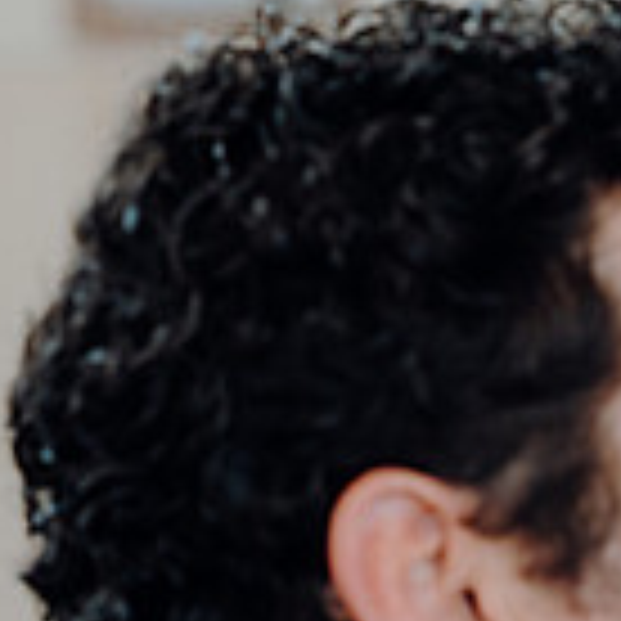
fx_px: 7449
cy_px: 601
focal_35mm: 367
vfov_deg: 4.8
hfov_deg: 4.7
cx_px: 850
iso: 800
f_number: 2.8
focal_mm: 69
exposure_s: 1/200
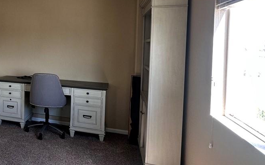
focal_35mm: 36
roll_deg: -1.2
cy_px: 49
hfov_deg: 45.1
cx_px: -4
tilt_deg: -1.2
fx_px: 260
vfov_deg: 34.8
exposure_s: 1/99
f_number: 2.2
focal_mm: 2.22
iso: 80
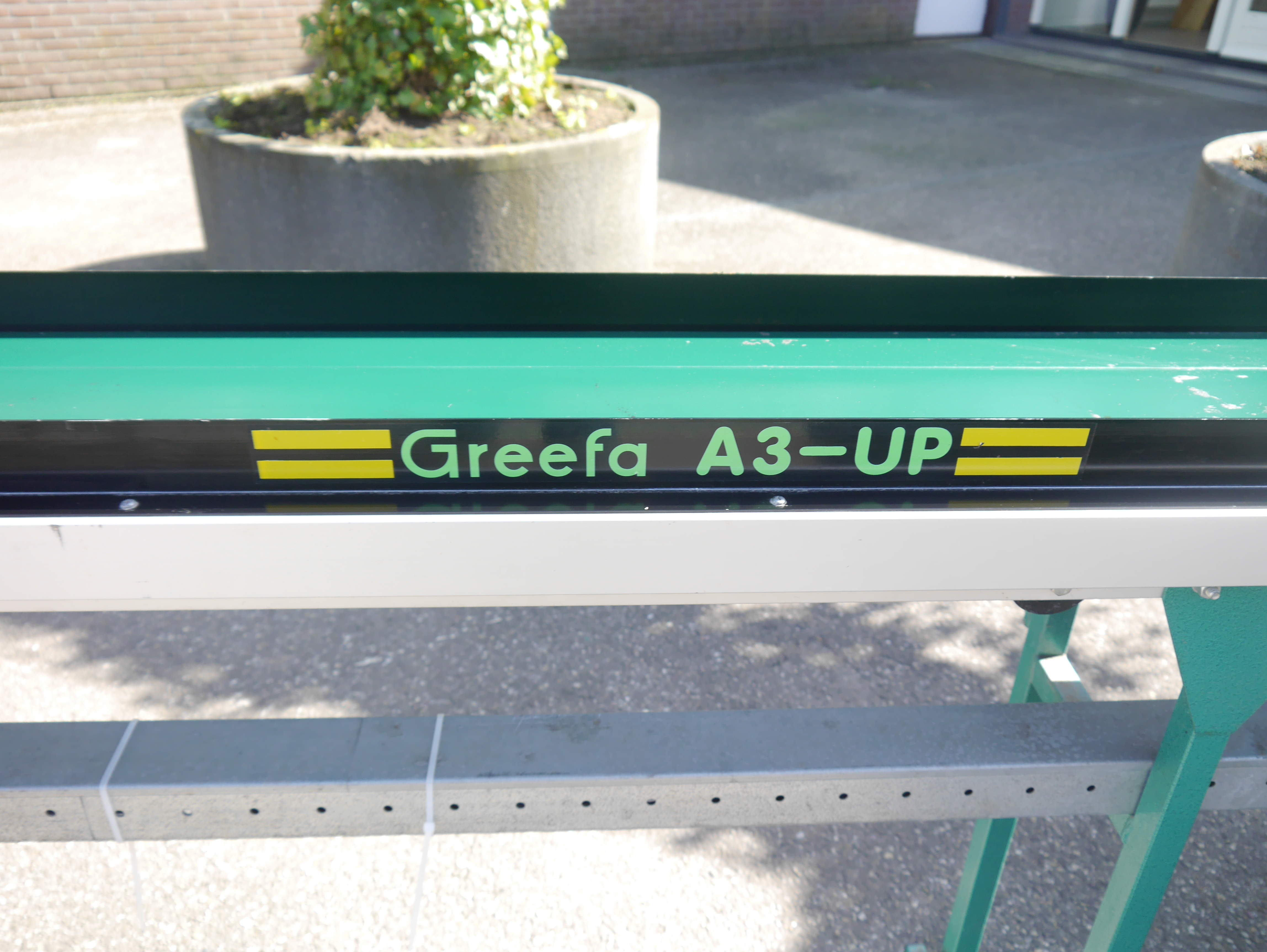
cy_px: 476
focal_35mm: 30
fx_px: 1099
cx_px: 634
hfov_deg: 59.9
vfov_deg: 46.8
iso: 160
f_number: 4
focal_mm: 15
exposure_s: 1/160
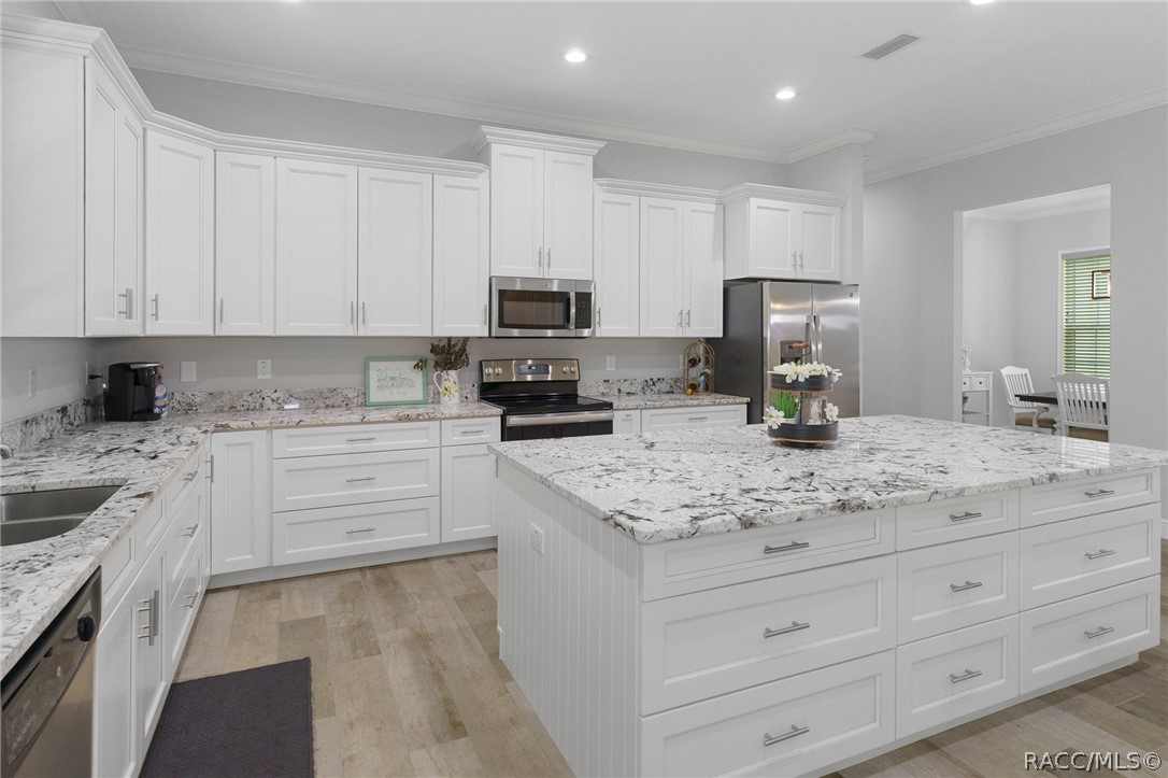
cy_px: 389
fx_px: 584
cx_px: 584
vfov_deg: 67.3
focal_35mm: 18
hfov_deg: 90.0
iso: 640
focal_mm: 12
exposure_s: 1/6
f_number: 8
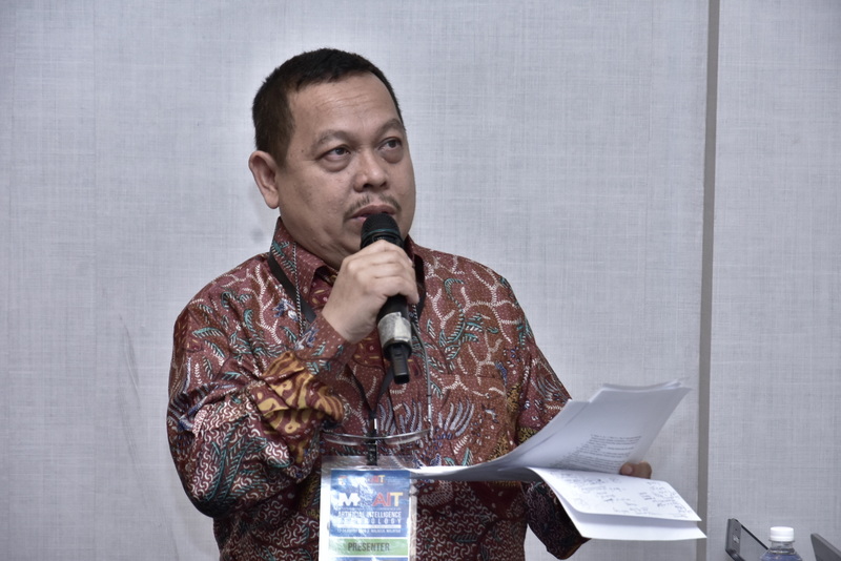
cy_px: 280
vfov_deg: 8.7
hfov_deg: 13.0
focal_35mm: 158
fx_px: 3681
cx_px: 420
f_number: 6.3
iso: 1000
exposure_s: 1/50
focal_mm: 105
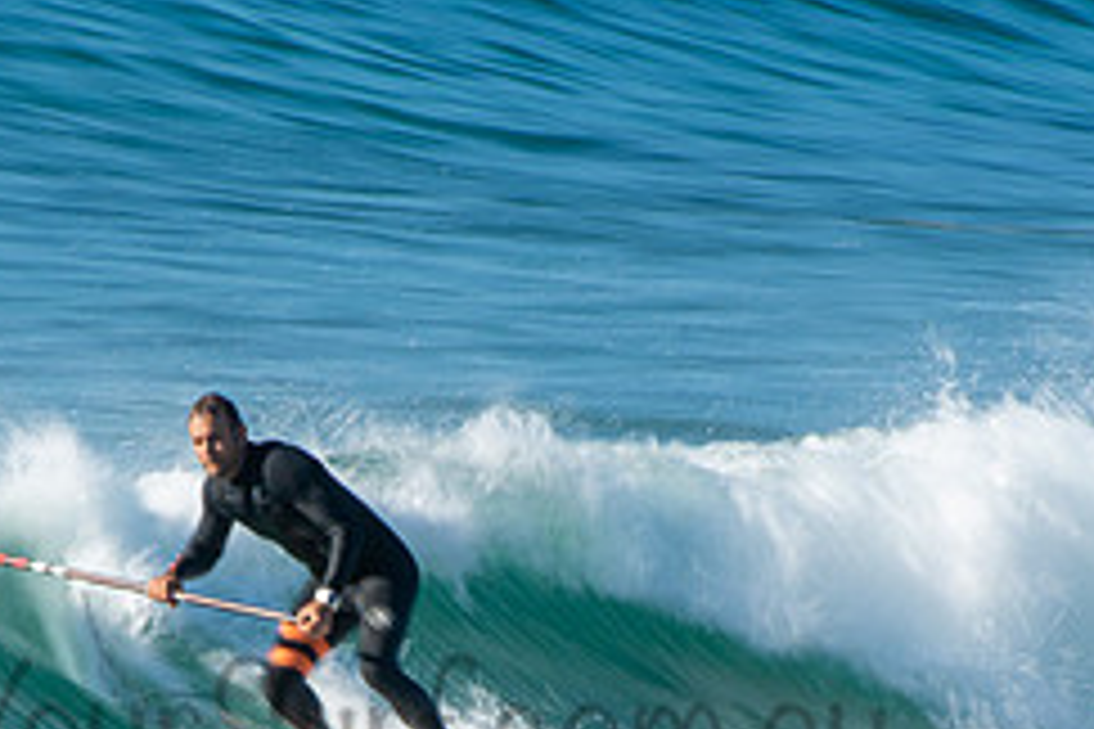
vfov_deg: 1.0
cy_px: 686
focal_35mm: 1435
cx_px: 410
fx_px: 43605
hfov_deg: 1.4
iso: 100
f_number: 25
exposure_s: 1/20
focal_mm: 400
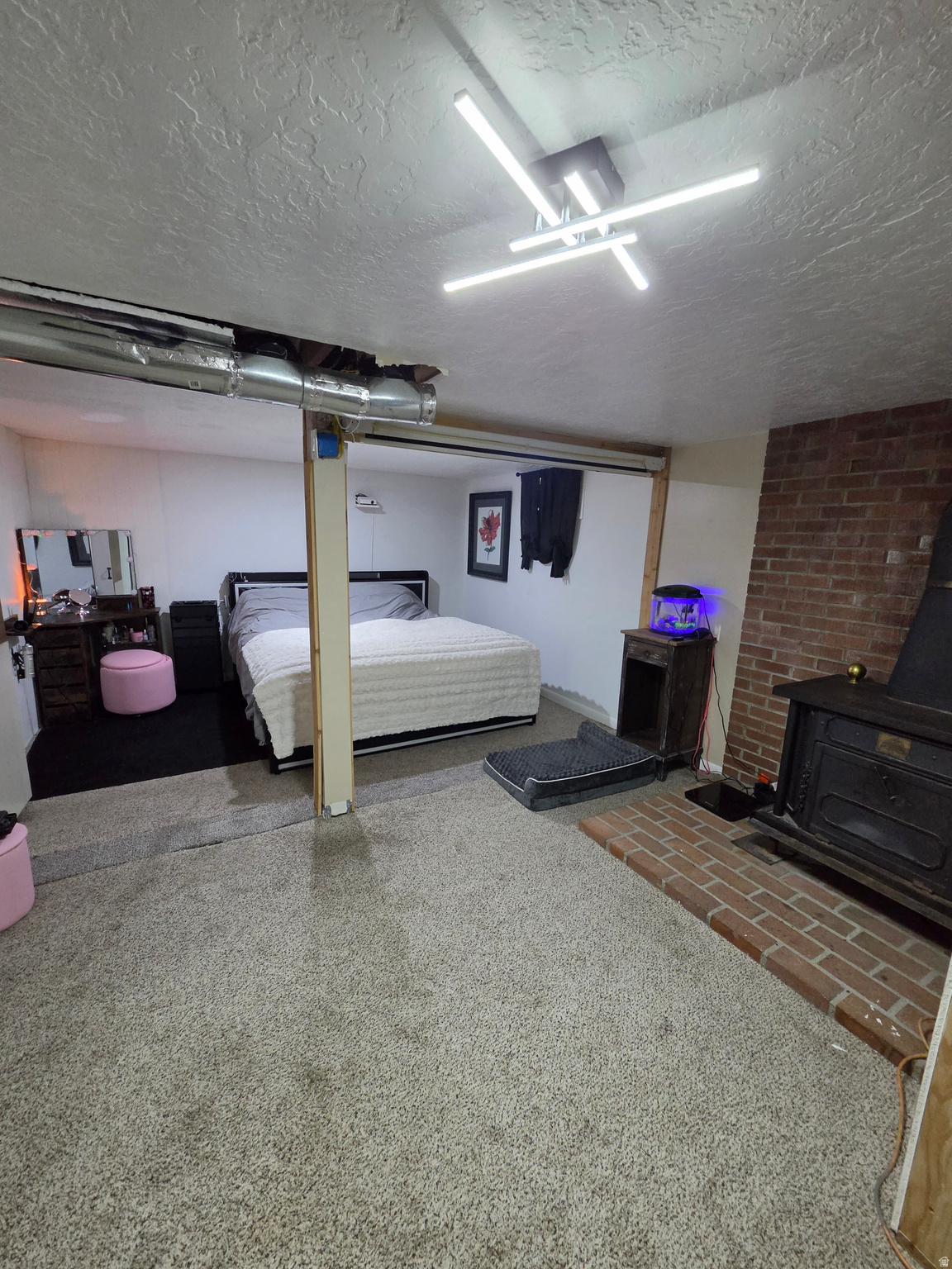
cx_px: 476
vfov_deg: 106.2
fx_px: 477
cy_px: 634
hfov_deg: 89.9
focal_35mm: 13
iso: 640
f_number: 2.2
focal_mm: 2.2
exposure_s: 1/60
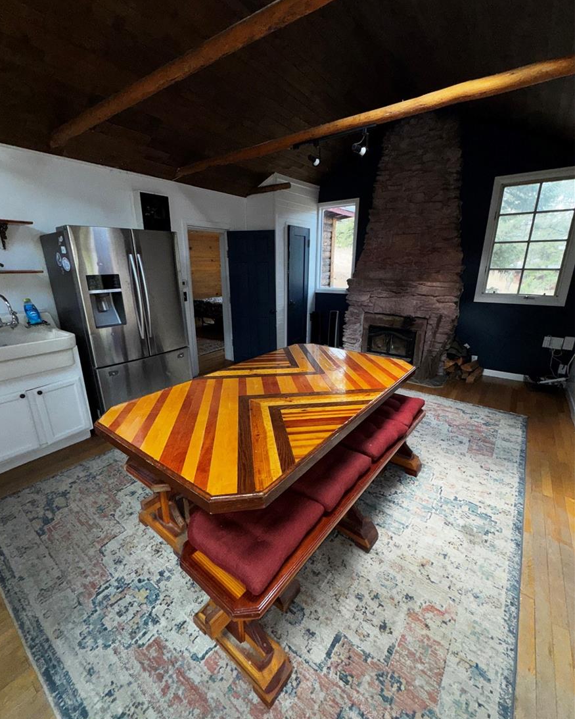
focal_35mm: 15
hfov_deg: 84.0
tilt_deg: -17.5
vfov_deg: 96.8
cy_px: 361
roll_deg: -0.1
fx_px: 319
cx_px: 280
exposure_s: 1/91
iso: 80
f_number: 2.2
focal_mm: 2.22
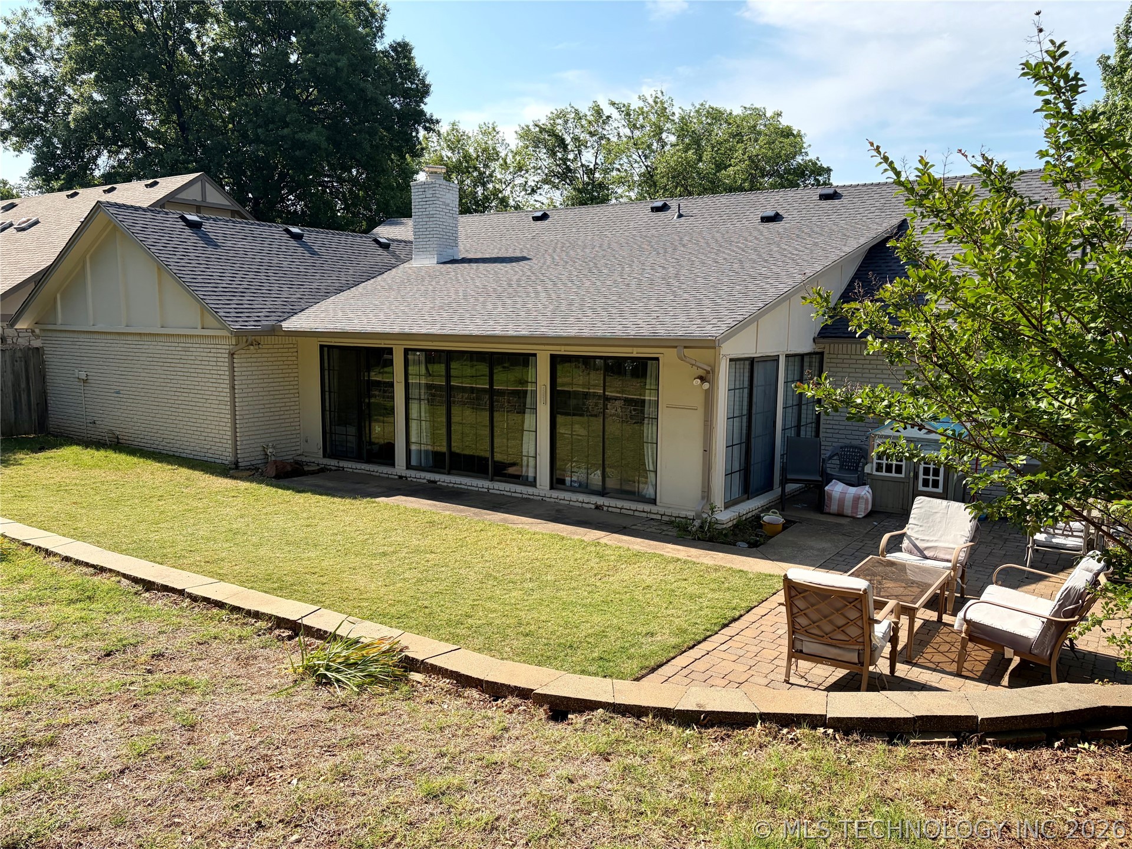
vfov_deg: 53.1
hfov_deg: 67.3
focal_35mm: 26
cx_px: 566
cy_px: 424
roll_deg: -1.4
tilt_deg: -7.7
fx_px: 850
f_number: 1.6
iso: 64
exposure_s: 1/2538
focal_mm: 5.96
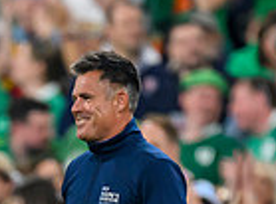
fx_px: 26016
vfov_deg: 0.5
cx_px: -69
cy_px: 387
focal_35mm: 3277
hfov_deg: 0.6
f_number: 4
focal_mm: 560
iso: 3200
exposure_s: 1/1600
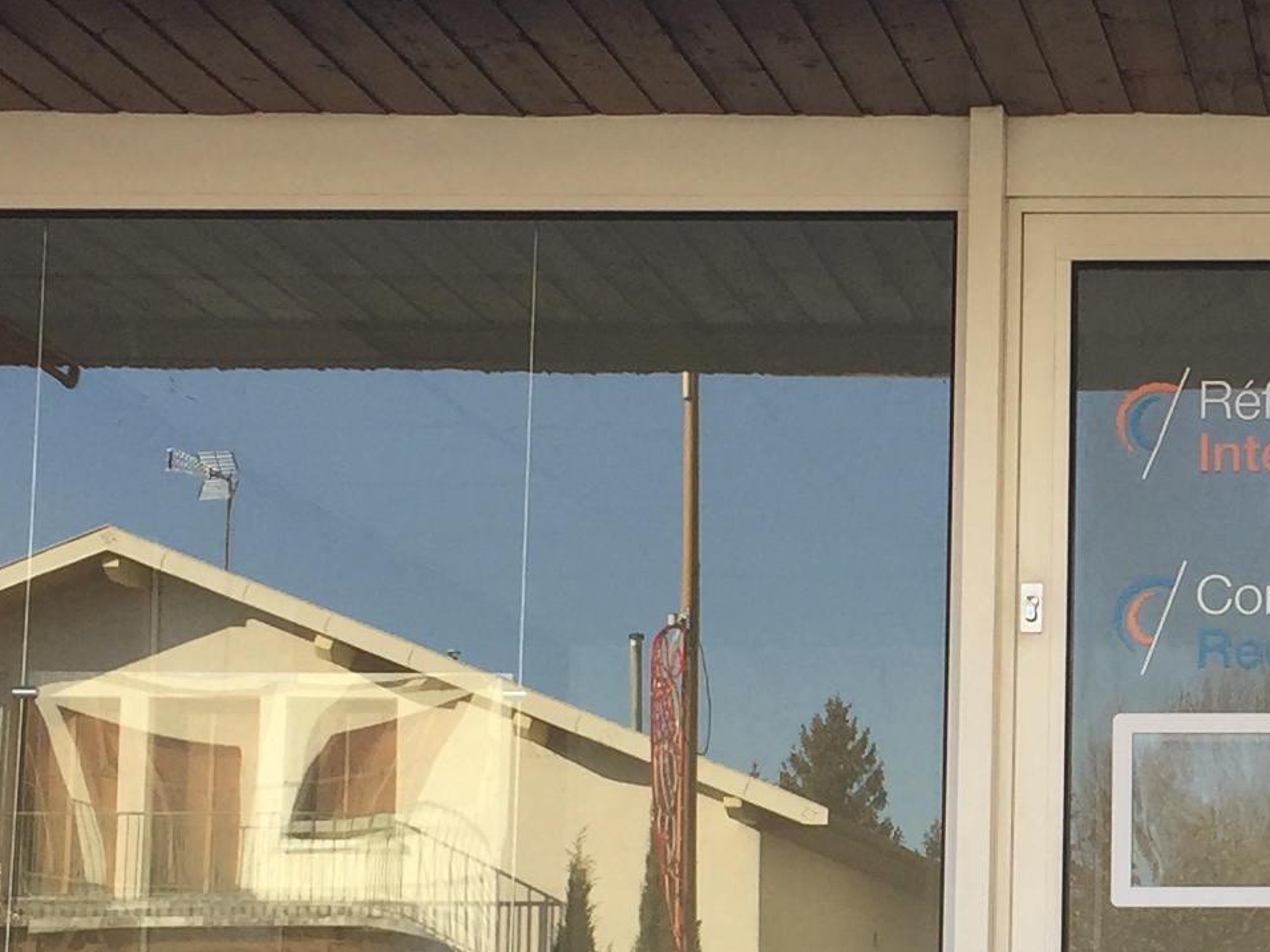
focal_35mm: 99
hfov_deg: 19.0
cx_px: 1394
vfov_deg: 14.9
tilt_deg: +6.7
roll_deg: -1.6
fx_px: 3632
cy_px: 702
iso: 32
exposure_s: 1/359
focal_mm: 4.15
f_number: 2.2
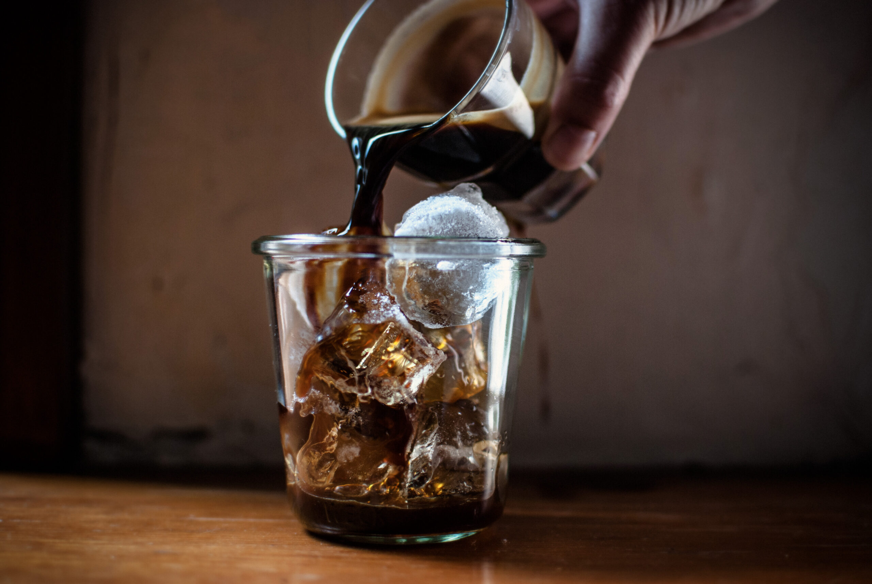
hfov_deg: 37.8
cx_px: 436
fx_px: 1273
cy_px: 292
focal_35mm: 52
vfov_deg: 25.8
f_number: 1.8
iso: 100
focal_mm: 35
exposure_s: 1/125
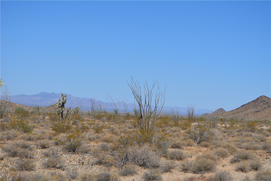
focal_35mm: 82
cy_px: 90
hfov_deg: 24.6
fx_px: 621
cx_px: 136
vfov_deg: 16.6
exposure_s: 1/2000
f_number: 8
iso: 400
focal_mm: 55
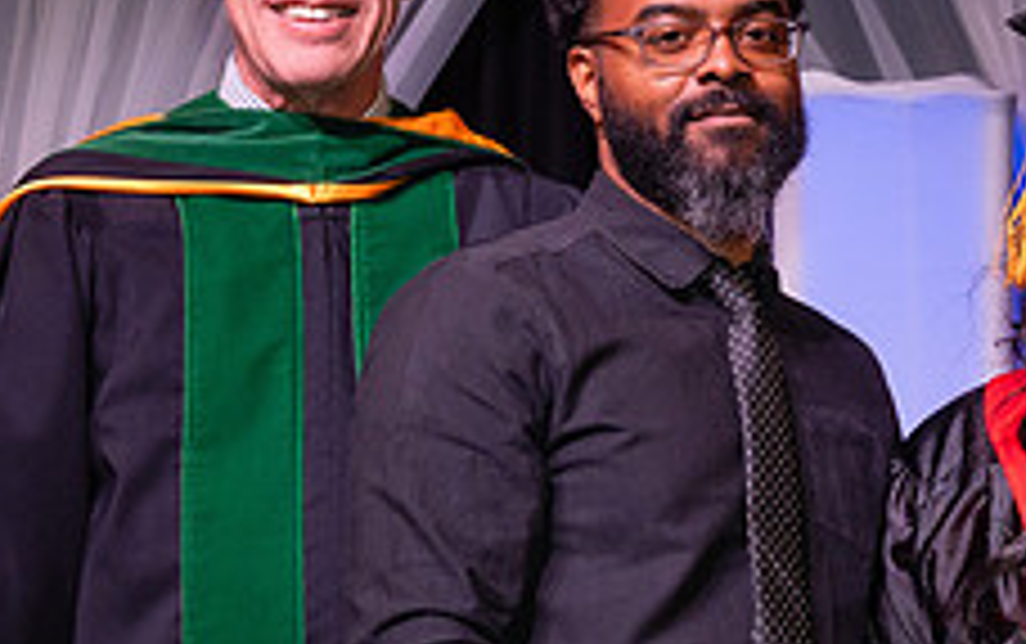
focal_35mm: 174
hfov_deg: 11.9
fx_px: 4870
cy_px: 598
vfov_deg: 7.5
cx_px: 987
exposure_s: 1/160
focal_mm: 53
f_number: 5.6
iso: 1250
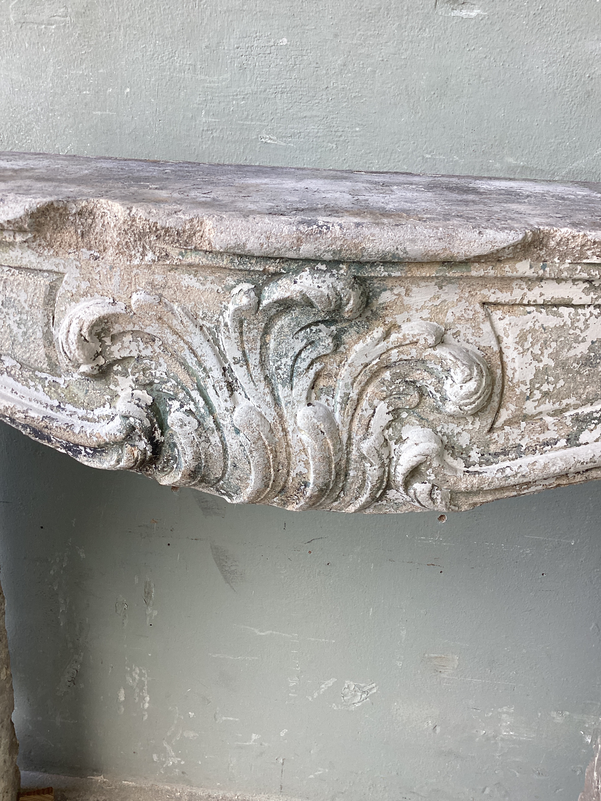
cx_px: 300
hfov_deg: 45.4
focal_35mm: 31
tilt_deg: -22.2
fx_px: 718
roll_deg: -2.5
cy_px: 400
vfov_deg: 58.4
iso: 40
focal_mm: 3.3
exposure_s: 1/120
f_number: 2.4
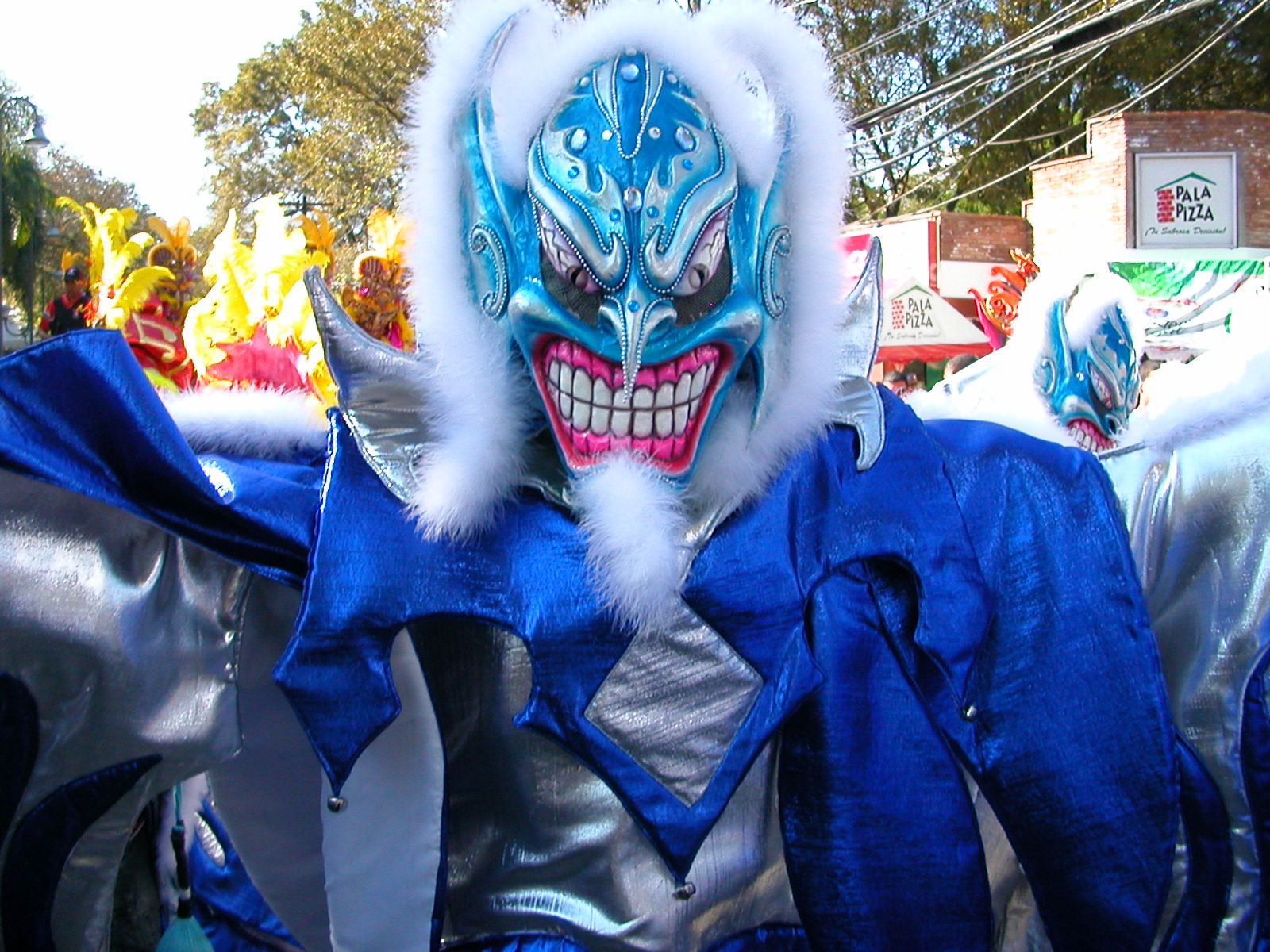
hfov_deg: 50.1
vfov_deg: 38.7
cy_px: 476
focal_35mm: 37
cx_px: 635
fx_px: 1357
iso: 100
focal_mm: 5.6
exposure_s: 1/347
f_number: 2.7
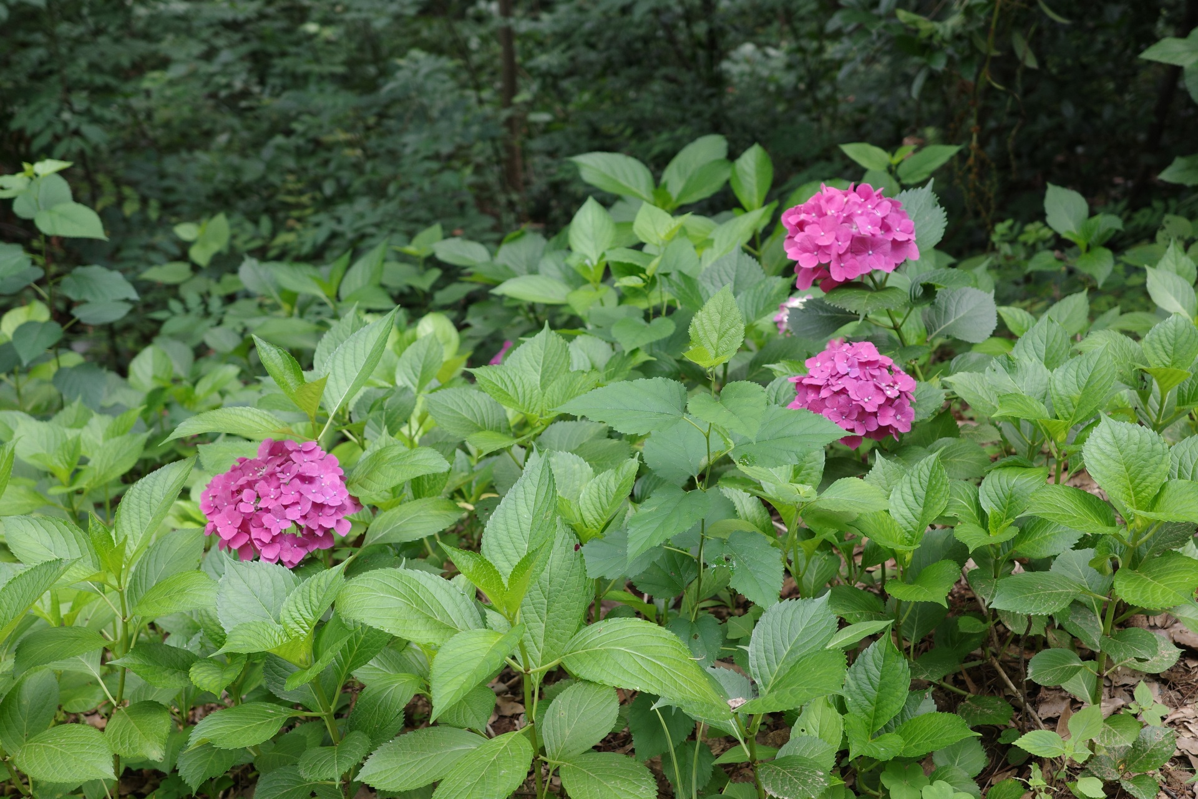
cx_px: 599
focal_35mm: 40
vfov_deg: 33.4
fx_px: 1331
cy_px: 400
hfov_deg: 48.5
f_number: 2.8
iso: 100
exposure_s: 1/125
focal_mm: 26
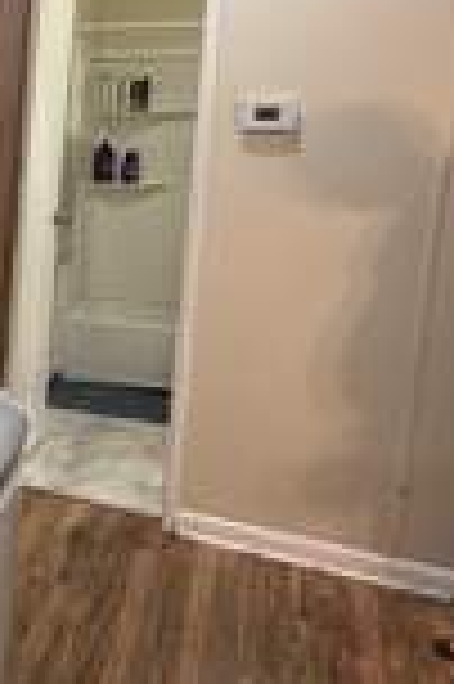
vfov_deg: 42.4
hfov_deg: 22.5
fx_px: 872
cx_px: -270
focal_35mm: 46
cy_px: 248
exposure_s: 1/60
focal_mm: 2.22
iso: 250
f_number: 2.2
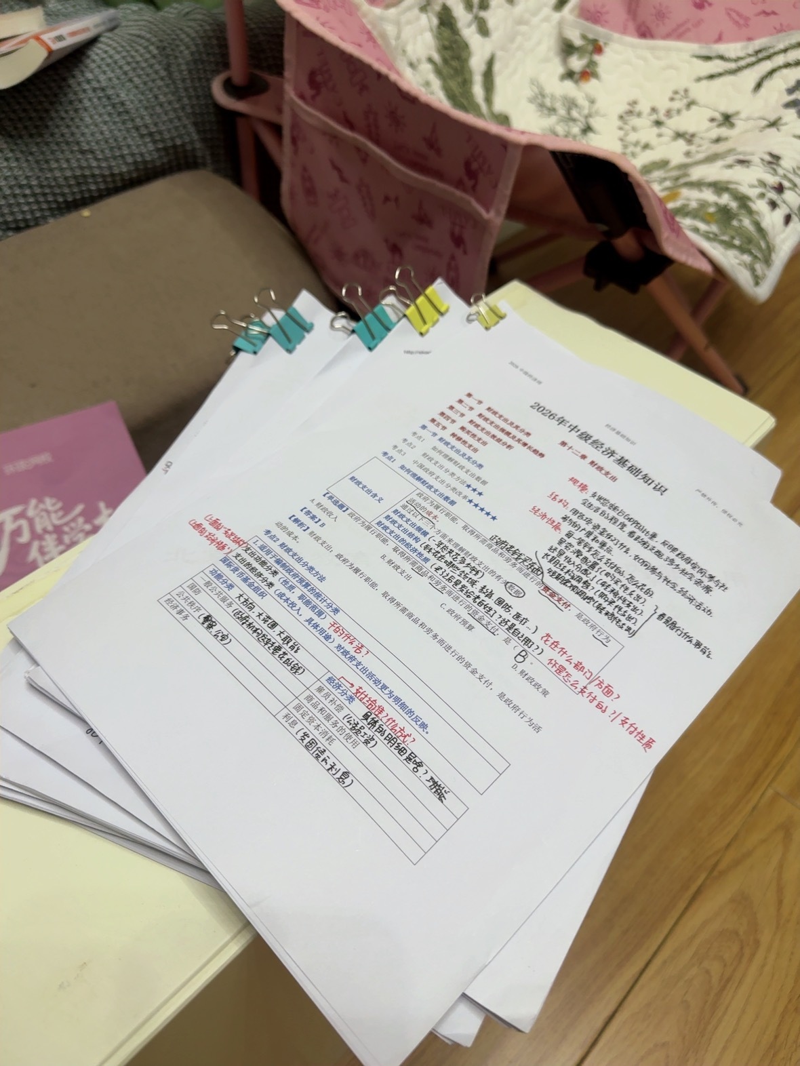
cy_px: 533
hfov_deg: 53.1
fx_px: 801
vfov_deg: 67.3
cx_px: 400
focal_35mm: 26
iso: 250
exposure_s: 1/50
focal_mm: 6.76
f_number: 1.78
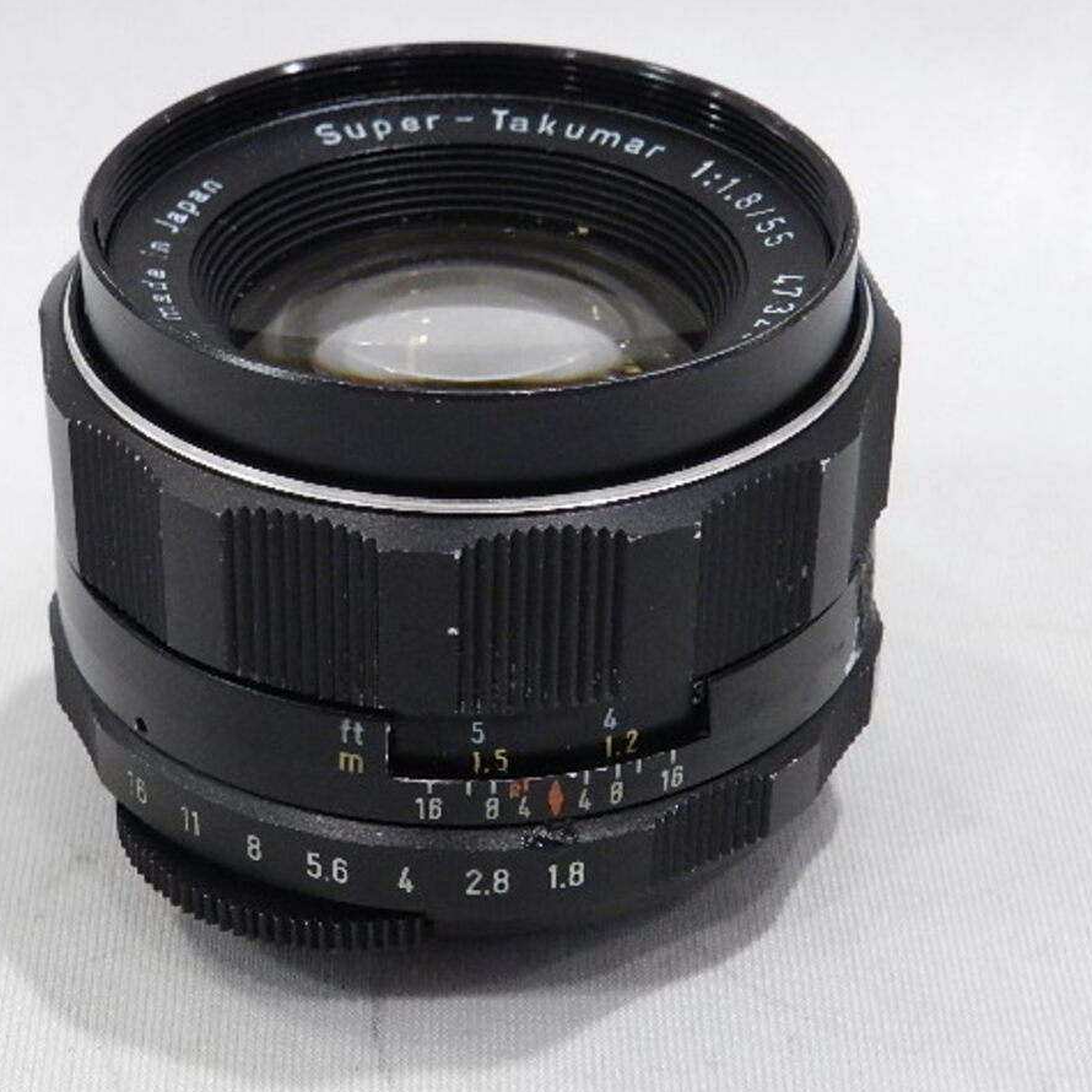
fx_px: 2891
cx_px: 448
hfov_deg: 21.4
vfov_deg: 21.4
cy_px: 550
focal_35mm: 81
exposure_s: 1/50
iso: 800
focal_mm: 12.1
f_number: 4.7
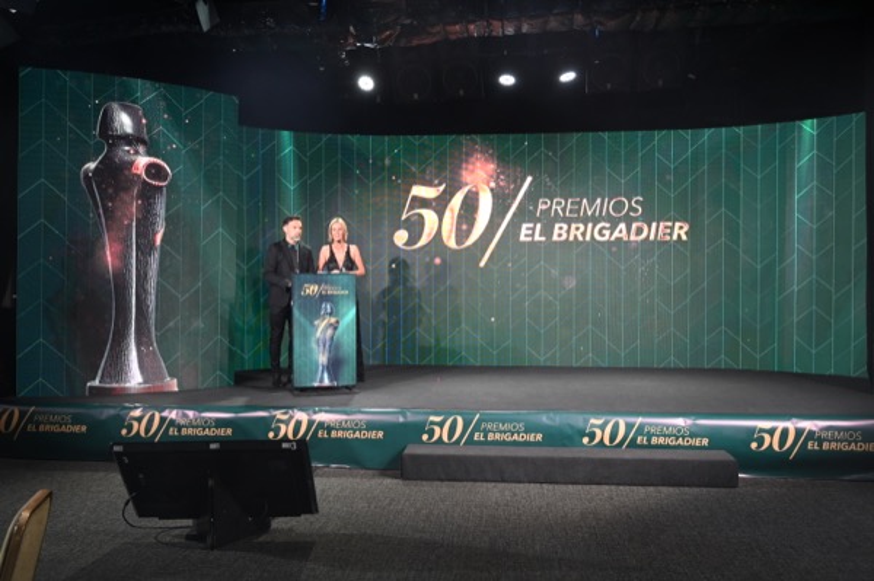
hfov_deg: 62.0
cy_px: 290
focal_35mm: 30
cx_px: 437
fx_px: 728
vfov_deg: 43.5
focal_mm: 30
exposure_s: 1/125
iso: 2000
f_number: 5
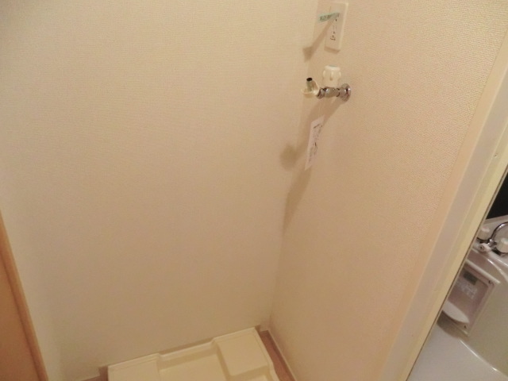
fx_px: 352
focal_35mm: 24
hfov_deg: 71.6
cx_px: 254
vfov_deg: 56.8
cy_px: 190
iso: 640
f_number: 3.2
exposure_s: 1/60
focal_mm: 4.3
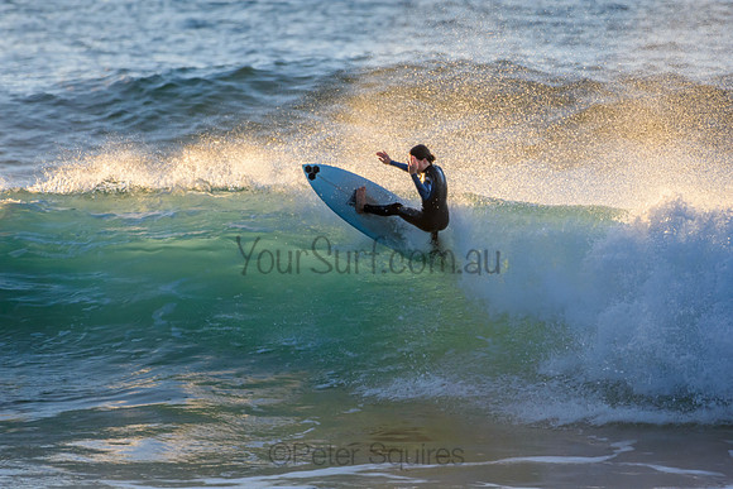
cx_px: 366
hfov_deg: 2.7
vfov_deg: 1.8
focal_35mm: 750
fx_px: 15274
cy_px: 244
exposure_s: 1/1600
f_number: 5.6
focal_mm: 500
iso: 720
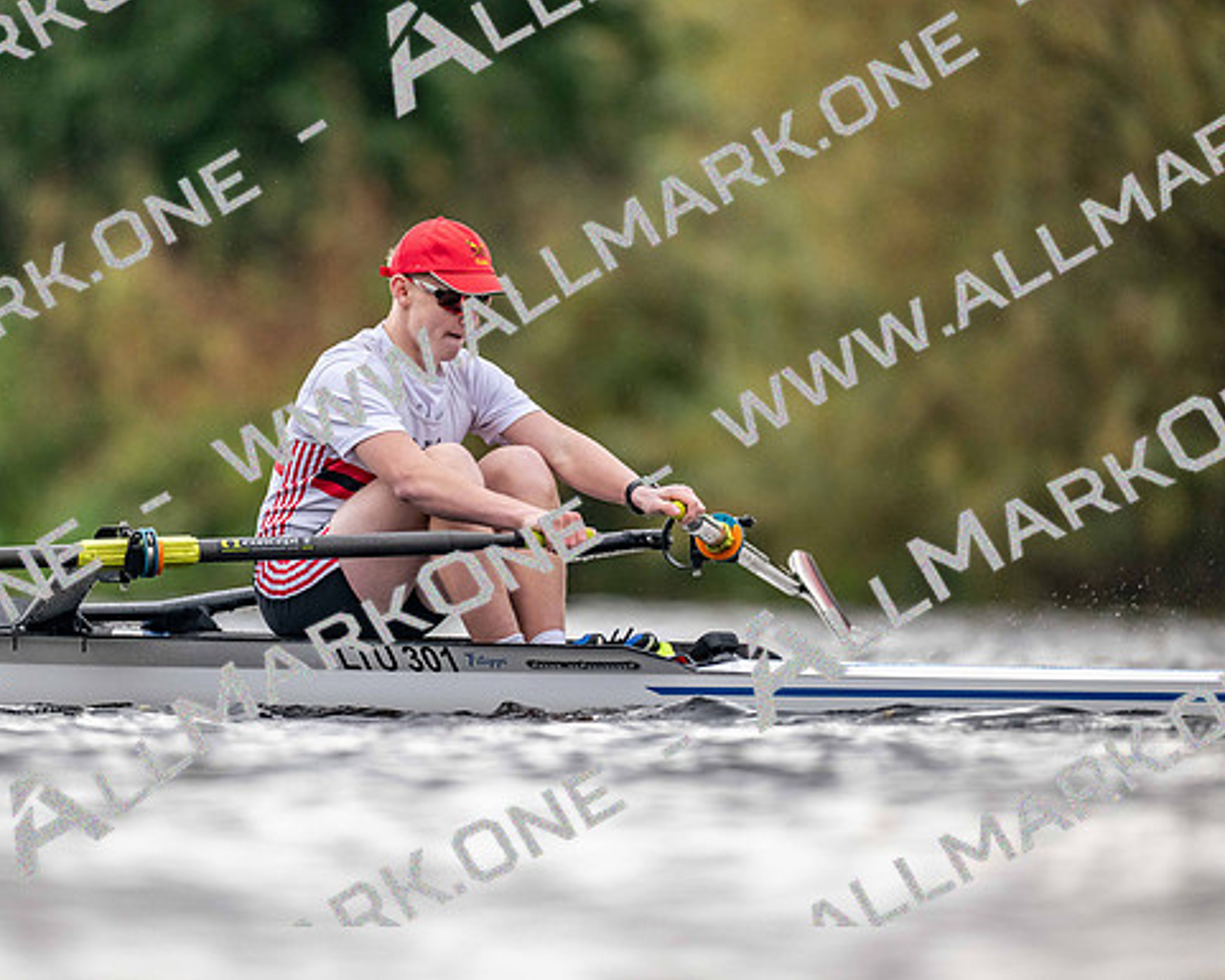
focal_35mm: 679
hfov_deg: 2.8
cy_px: 490
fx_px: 24622
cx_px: 527
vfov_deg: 2.3
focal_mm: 600
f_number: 4
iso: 2500
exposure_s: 1/2500
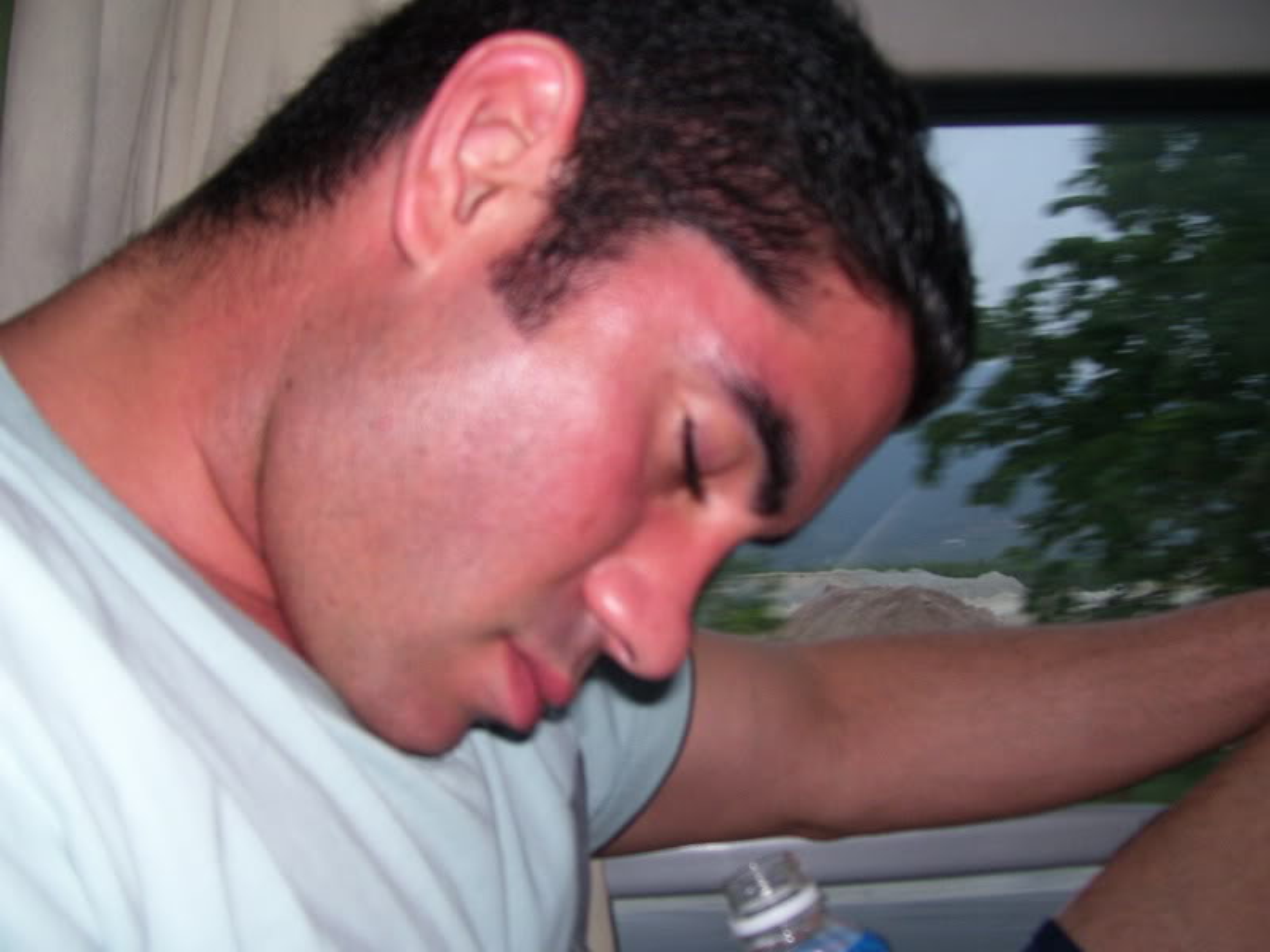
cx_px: 635
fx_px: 1357
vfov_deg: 38.7
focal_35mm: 37
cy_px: 476
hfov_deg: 50.1
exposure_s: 1/60
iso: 125
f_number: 2.7
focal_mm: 6
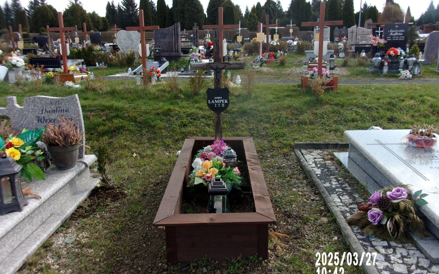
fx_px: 359
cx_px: 220
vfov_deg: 41.8
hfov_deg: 62.9
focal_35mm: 30
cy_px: 137
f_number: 10.8
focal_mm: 5.1
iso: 80
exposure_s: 1/40
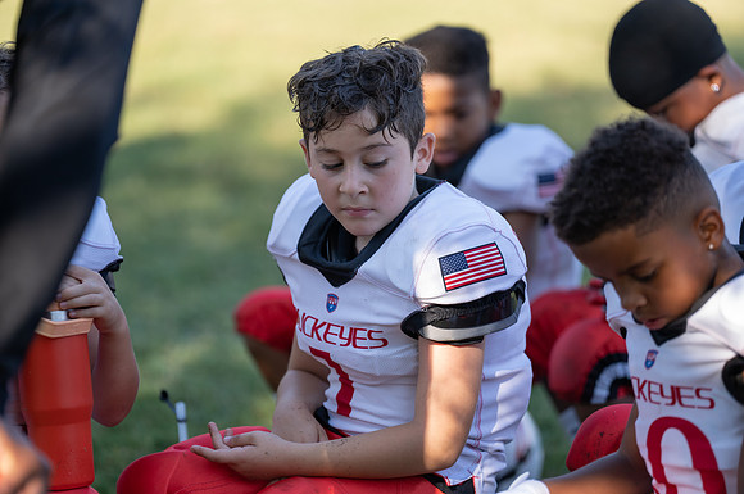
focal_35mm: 178
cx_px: 372
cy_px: 247
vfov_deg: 7.7
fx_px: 3678
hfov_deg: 11.5
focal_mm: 178
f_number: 2.8
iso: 320
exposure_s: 1/1000
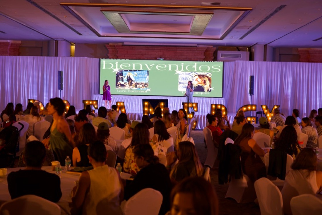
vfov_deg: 27.0
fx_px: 447
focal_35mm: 50
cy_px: 108
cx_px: 161
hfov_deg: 39.6
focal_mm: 50
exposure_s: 1/100
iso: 1000
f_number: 3.5
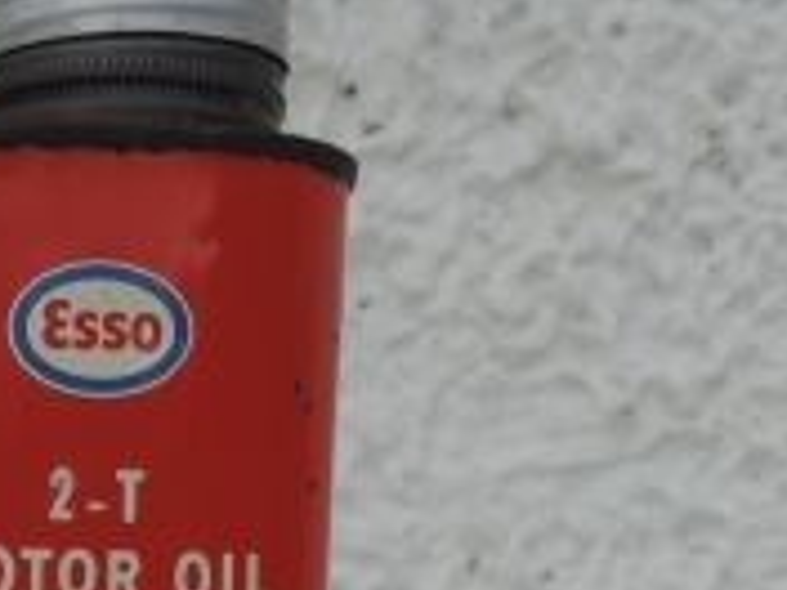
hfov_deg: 18.9
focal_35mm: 102
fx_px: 2319
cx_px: 63
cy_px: 957
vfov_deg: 13.4
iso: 80
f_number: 3.1
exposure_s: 1/400
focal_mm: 5.3
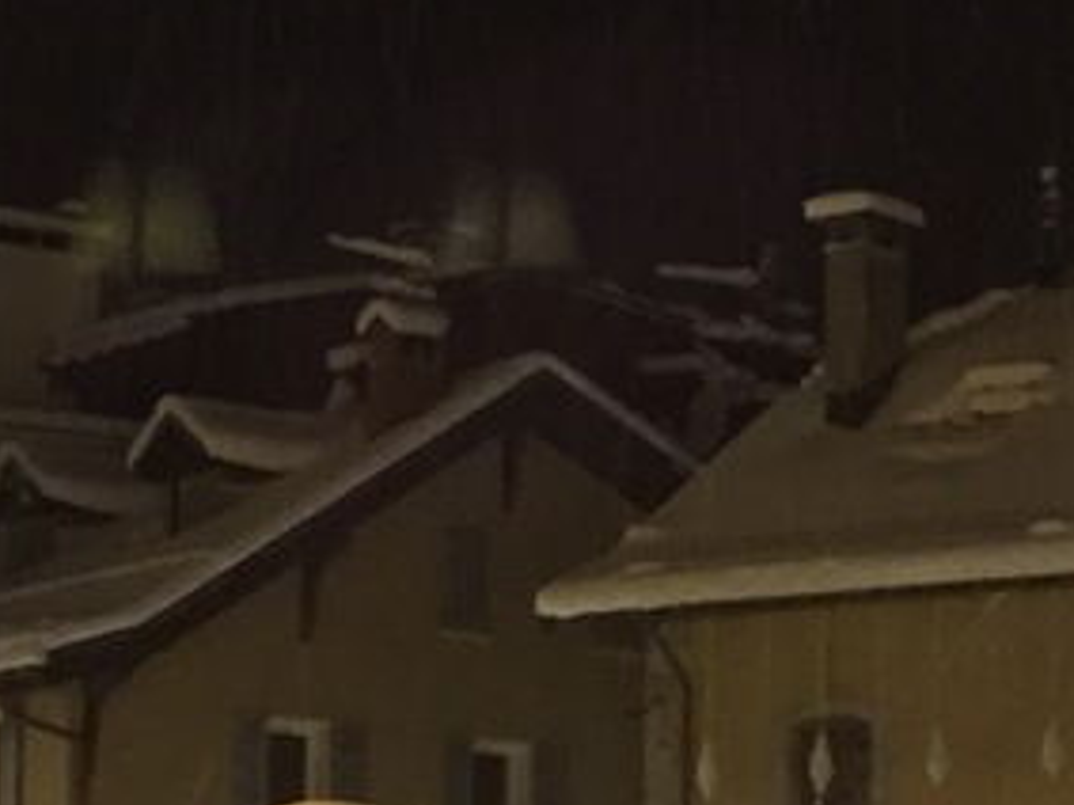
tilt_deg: +5.6
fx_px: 5086
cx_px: 922
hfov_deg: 12.0
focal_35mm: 164
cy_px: 775
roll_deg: -0.3
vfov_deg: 9.0
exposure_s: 1/20
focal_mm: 4.15
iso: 250
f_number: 2.2
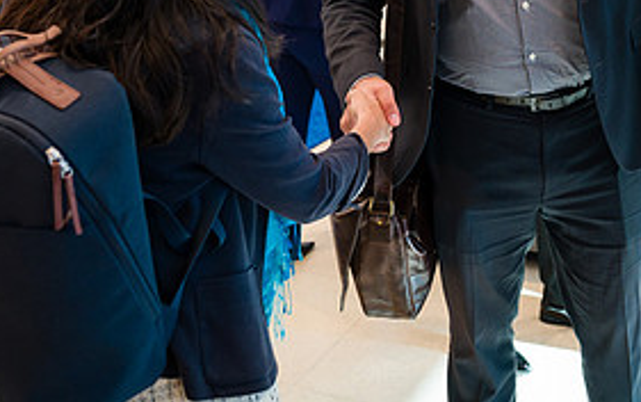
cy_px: 2
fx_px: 996
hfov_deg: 35.0
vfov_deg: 22.0
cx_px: 465
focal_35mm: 57
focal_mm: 26.5
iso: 320
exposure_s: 1/200
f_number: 3.2
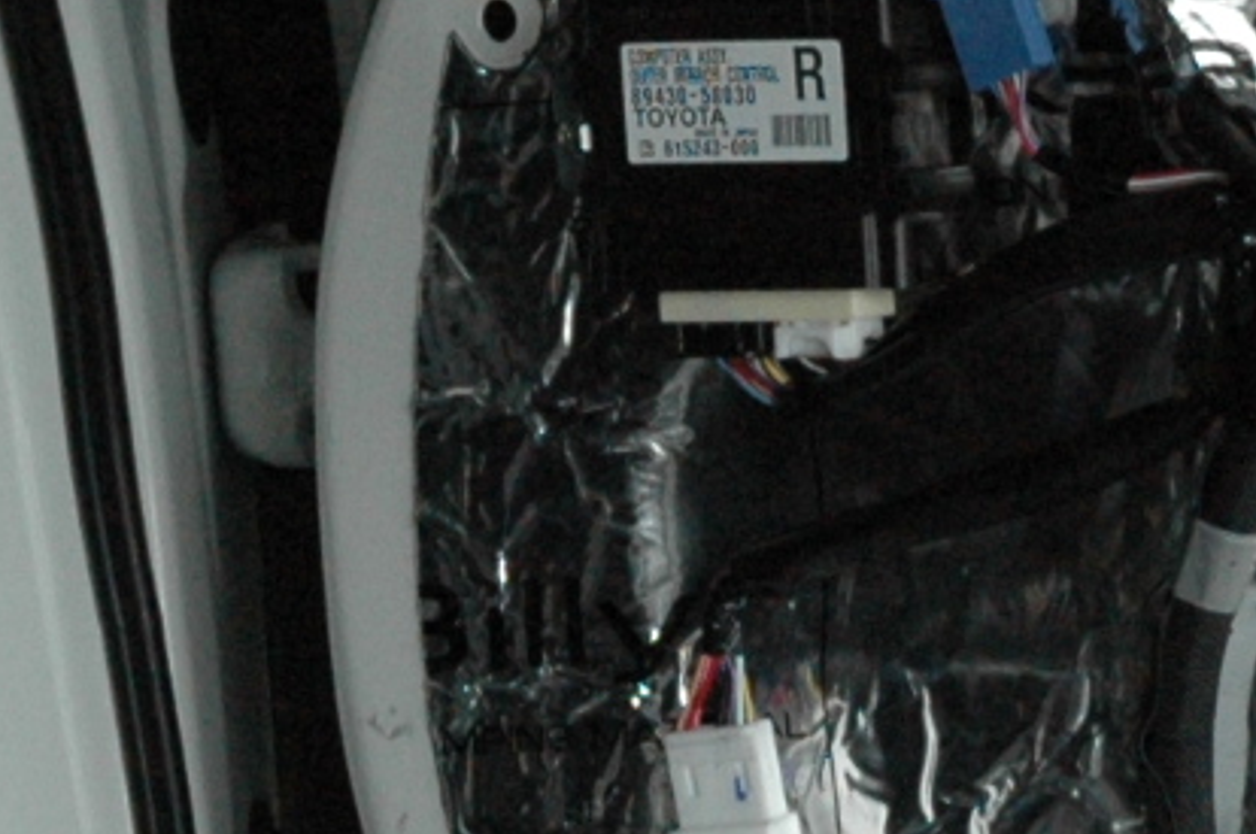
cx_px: 2436
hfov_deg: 5.7
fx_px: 12440
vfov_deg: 3.8
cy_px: 1513
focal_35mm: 357
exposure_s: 1/200
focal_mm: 44
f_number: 4.5
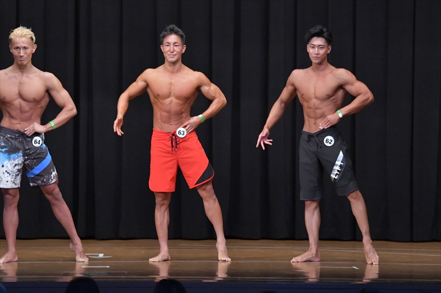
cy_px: 146
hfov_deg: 10.2
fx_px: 2473
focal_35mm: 202
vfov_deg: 6.8
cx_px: 220
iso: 8000
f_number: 5.6
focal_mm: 135
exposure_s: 1/400
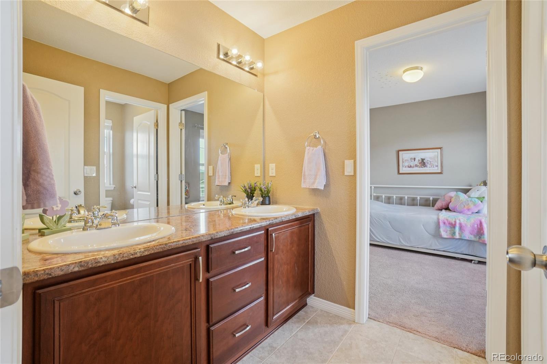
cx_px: 274
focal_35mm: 15
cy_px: 182
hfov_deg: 100.4
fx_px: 228
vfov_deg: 77.3
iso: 400
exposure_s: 1/20
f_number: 8
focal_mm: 10
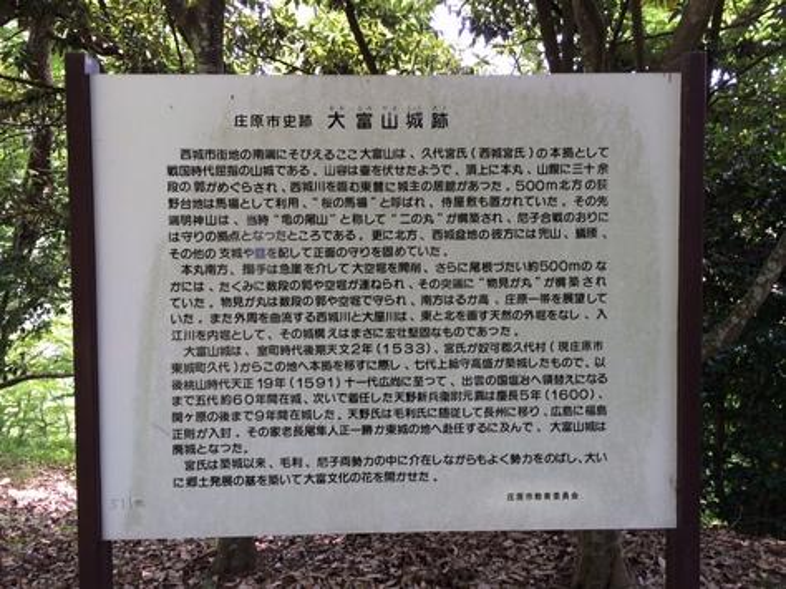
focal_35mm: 30
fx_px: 681
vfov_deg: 46.8
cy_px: 294
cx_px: 393
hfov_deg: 60.0
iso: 50
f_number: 2.2
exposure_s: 1/60
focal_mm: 4.12
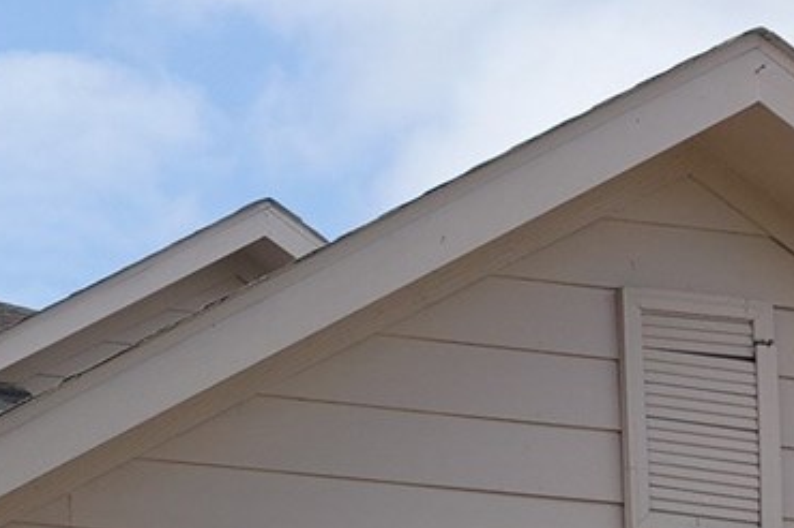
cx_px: -273
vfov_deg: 9.2
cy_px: 1017
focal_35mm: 141
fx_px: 3107
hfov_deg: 13.9
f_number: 4.5
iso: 125
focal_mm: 8.8
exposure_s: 1/640
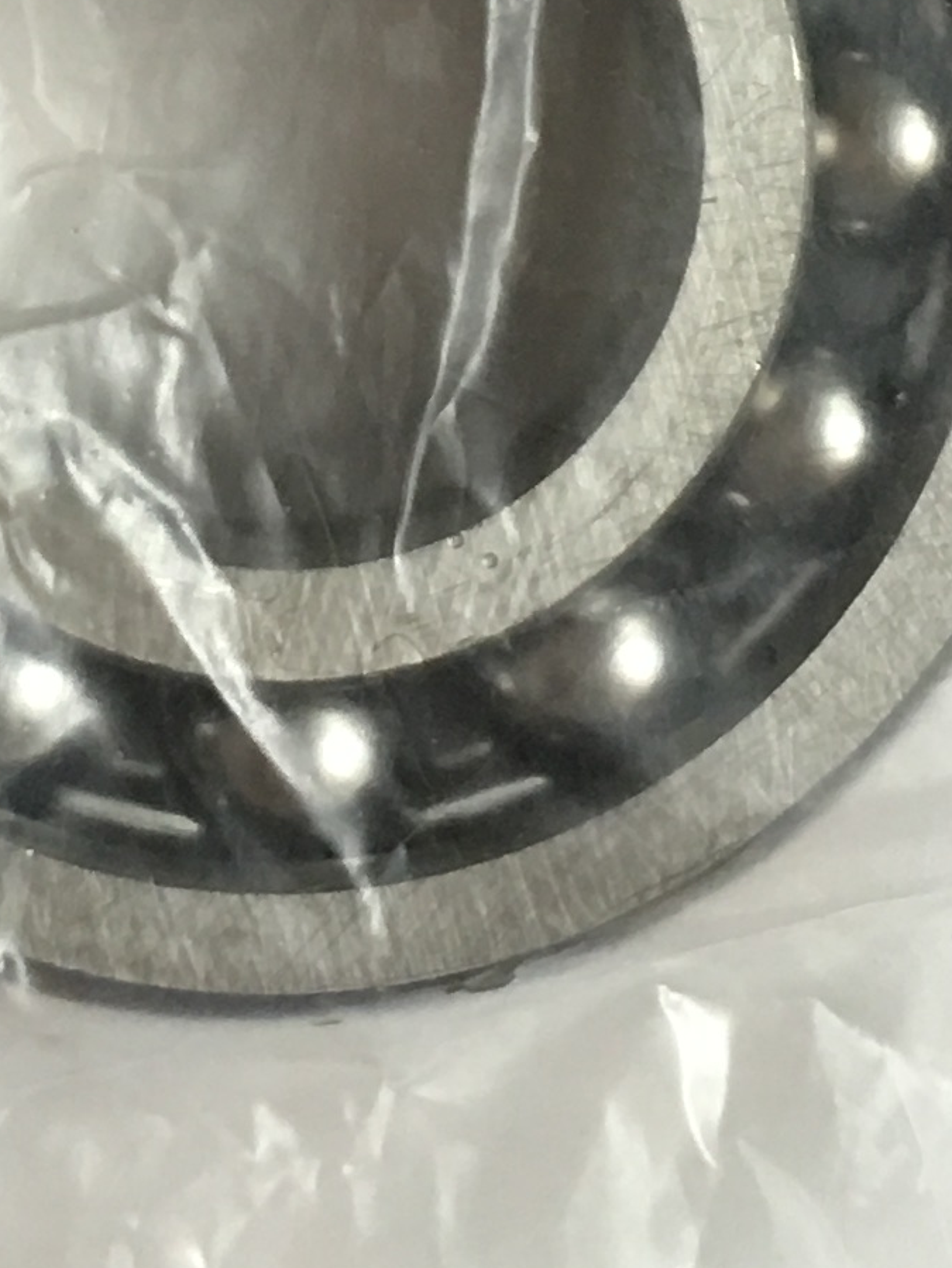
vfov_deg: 14.3
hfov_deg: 11.4
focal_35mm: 130
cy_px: -563
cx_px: 244
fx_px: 4764
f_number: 2.2
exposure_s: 1/17
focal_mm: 4.15
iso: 50
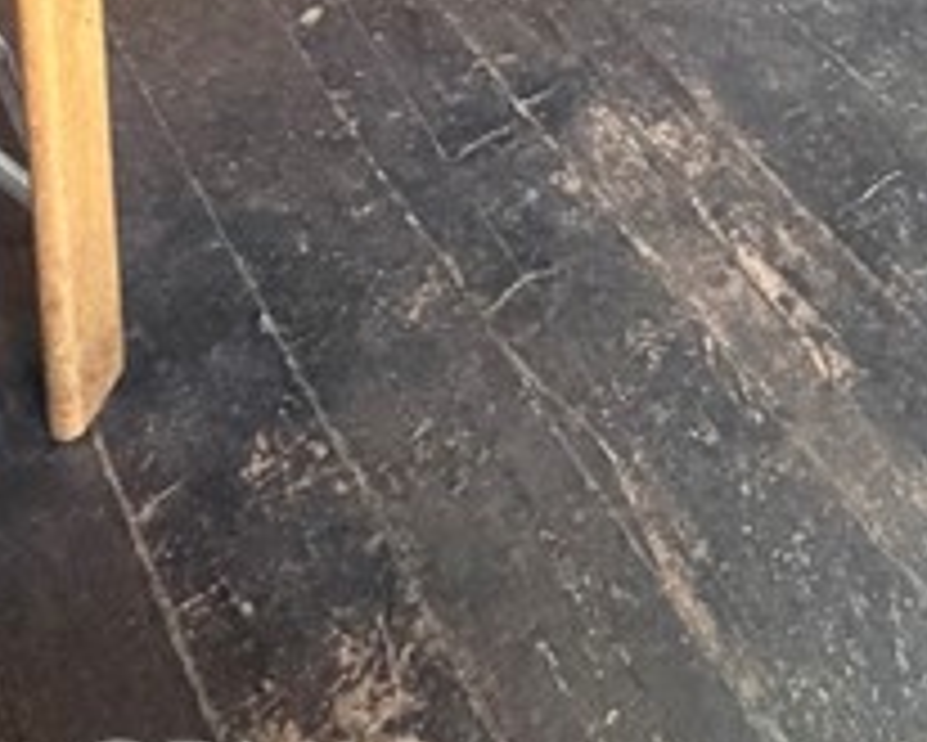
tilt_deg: -9.5
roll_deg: +0.4
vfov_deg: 15.7
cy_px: -881
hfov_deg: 27.1
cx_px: 788
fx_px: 1867
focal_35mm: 68
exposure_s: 1/59
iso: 1250
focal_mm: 2.22
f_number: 2.2
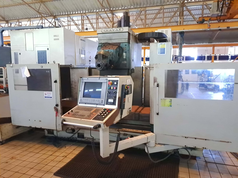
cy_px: 89
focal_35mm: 24
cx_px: 119
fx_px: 165
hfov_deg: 71.6
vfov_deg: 56.8
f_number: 1.8
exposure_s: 1/15
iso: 5000
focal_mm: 5.23
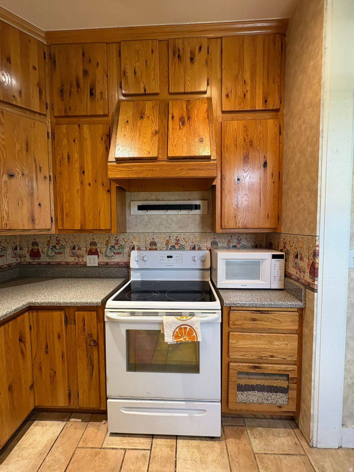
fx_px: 191
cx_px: 177
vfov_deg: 102.1
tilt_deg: -4.2
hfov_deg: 85.7
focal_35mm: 14
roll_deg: +0.9
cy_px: 236
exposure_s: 1/60
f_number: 2.2
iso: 200
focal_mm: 2.22
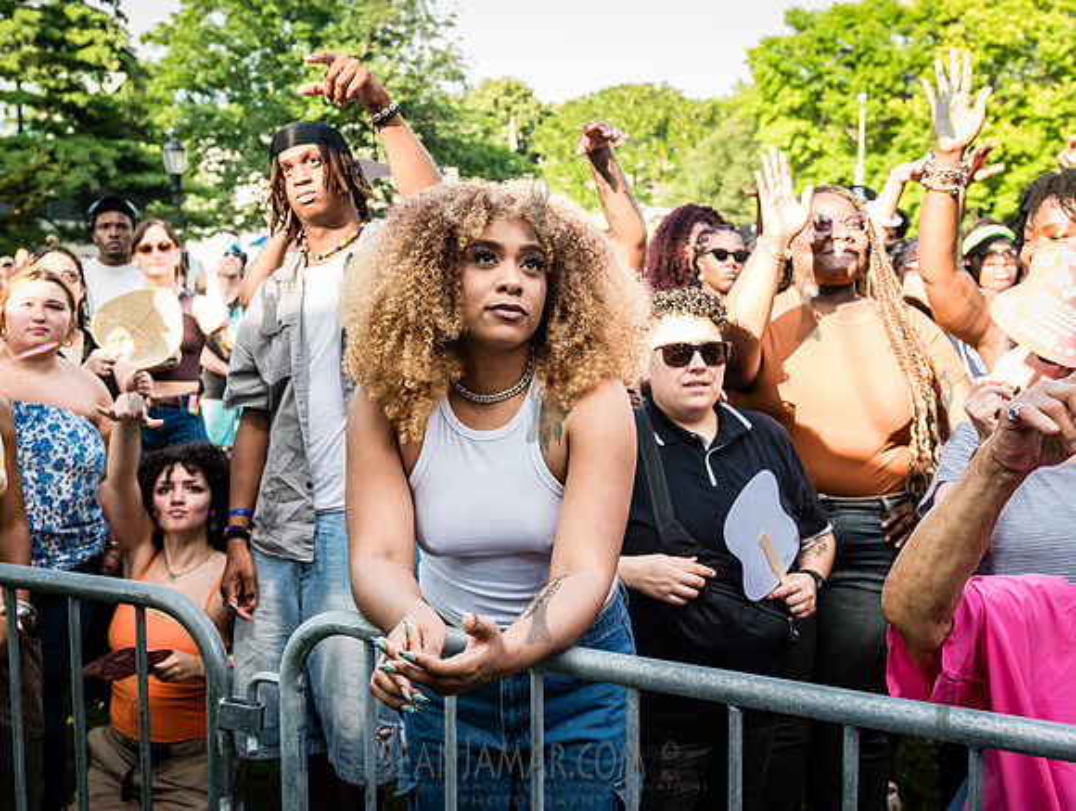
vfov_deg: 37.3
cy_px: 370
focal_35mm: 39
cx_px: 484
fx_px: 1201
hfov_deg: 48.2
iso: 1000
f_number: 4
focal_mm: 32
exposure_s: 1/640
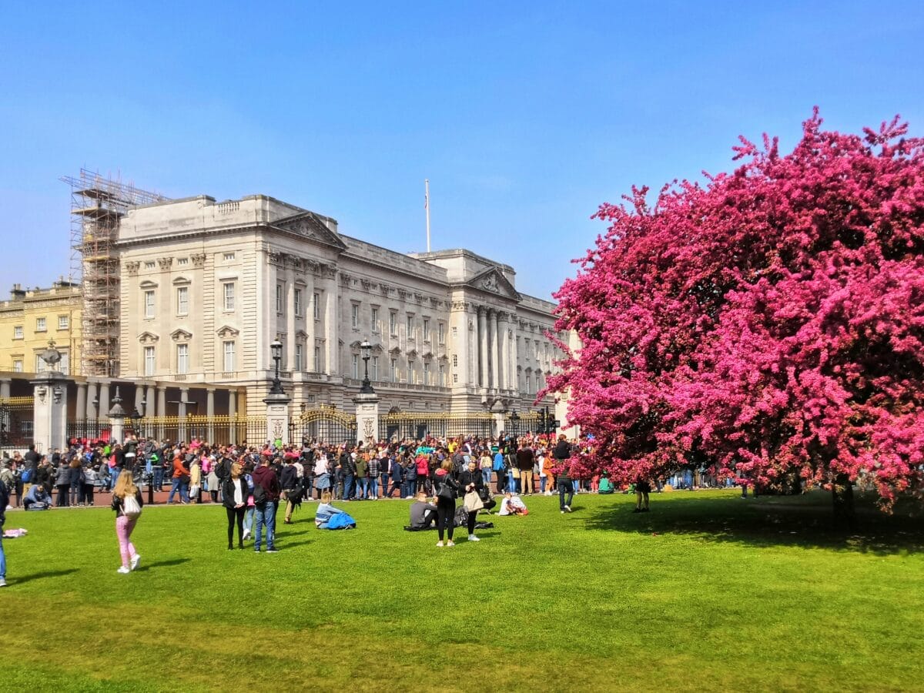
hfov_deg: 51.4
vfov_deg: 39.7
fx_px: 961
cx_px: 462
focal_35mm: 36
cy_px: 346
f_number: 1.8
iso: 50
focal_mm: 3.95
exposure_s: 1/1493
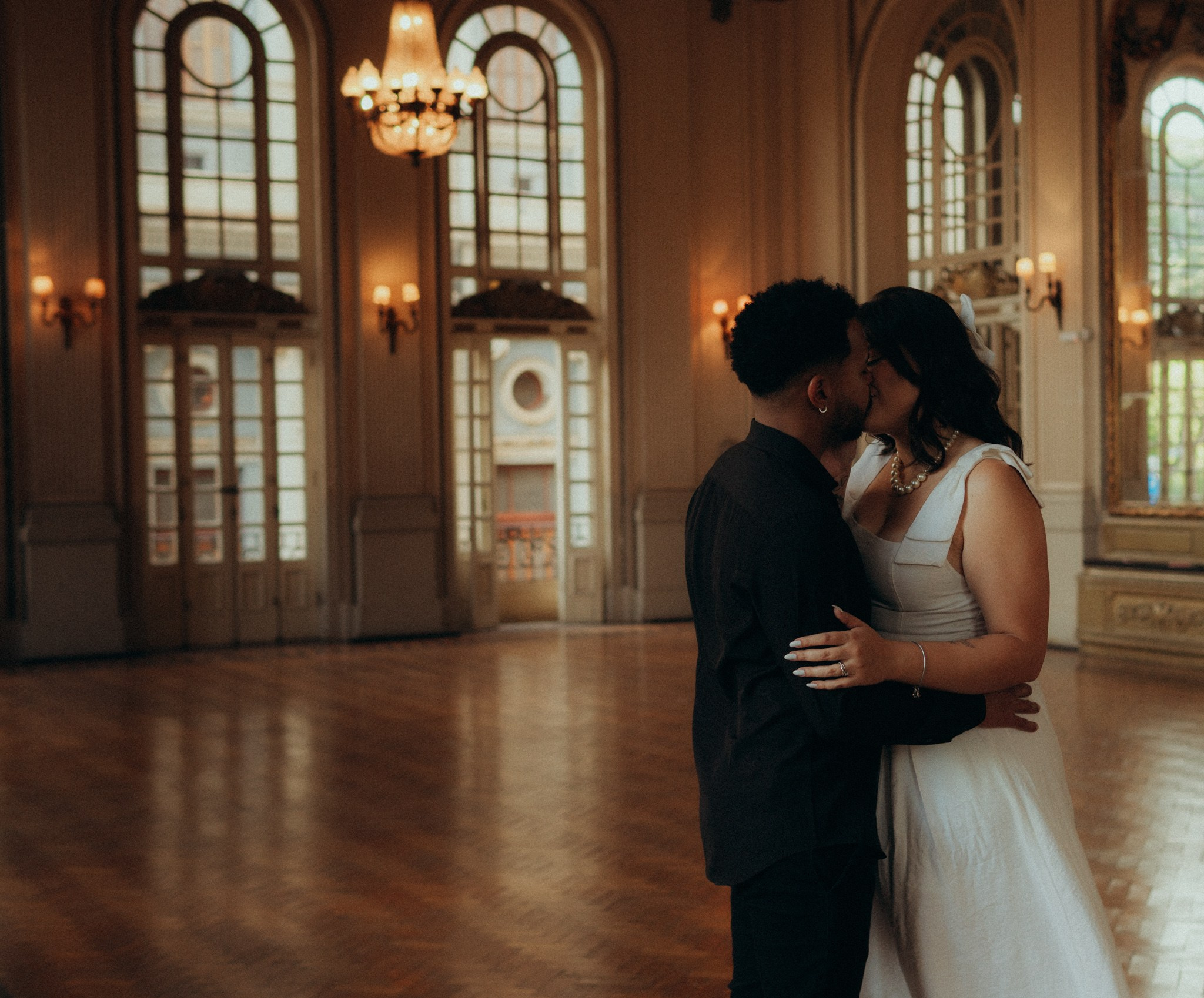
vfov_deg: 29.9
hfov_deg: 35.5
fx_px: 1872
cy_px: 499
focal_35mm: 52
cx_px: 749
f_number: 2.2
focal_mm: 30
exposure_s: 1/200
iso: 200
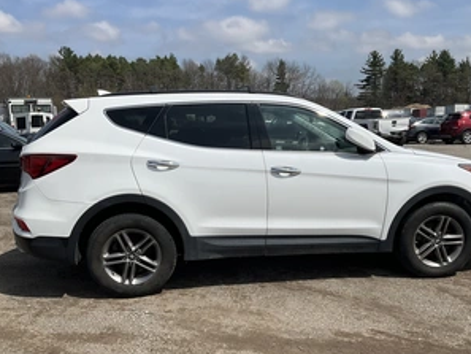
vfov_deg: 36.8
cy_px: 206
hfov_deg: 47.8
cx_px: 249
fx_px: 531
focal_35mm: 39
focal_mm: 3
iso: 25
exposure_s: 1/4065
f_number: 1.8
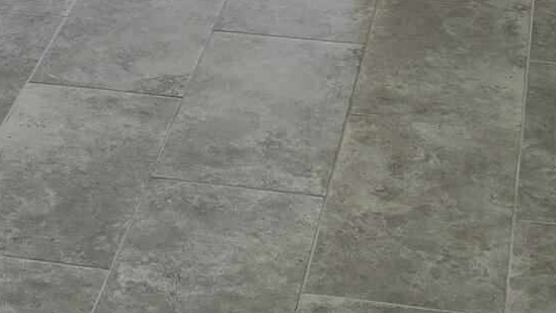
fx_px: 2020
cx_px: -17
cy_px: -205
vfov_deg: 8.6
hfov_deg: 15.4
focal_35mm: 137
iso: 50
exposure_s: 1/120
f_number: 1.7
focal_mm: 6.3
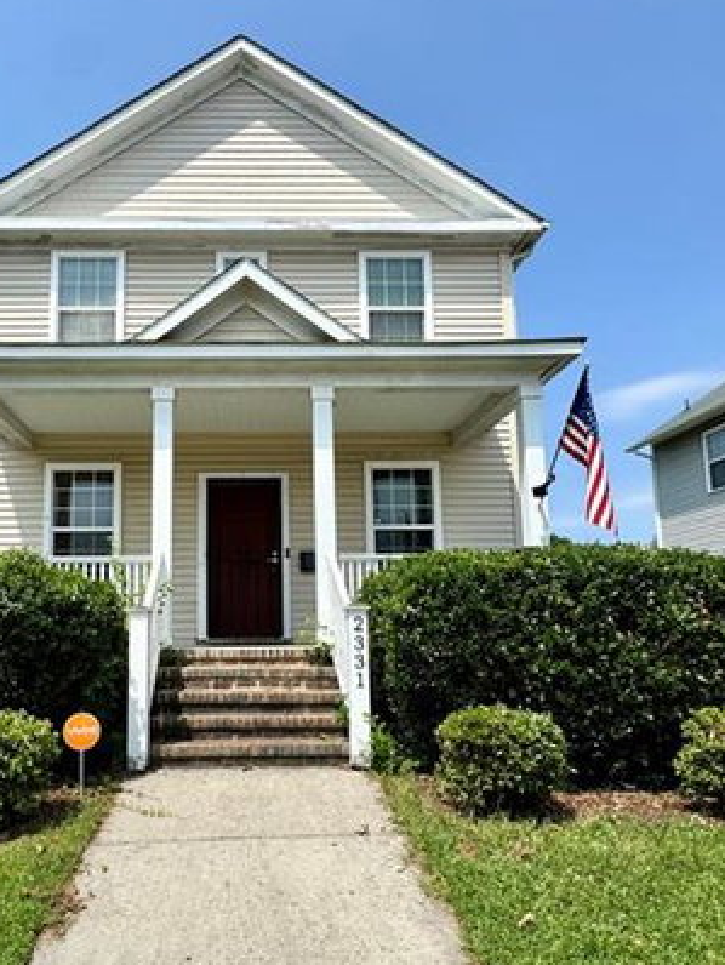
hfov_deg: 55.7
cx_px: 245
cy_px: 559
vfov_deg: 71.1
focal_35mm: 24
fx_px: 669
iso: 50
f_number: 2.2
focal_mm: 2.22
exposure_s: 1/2342
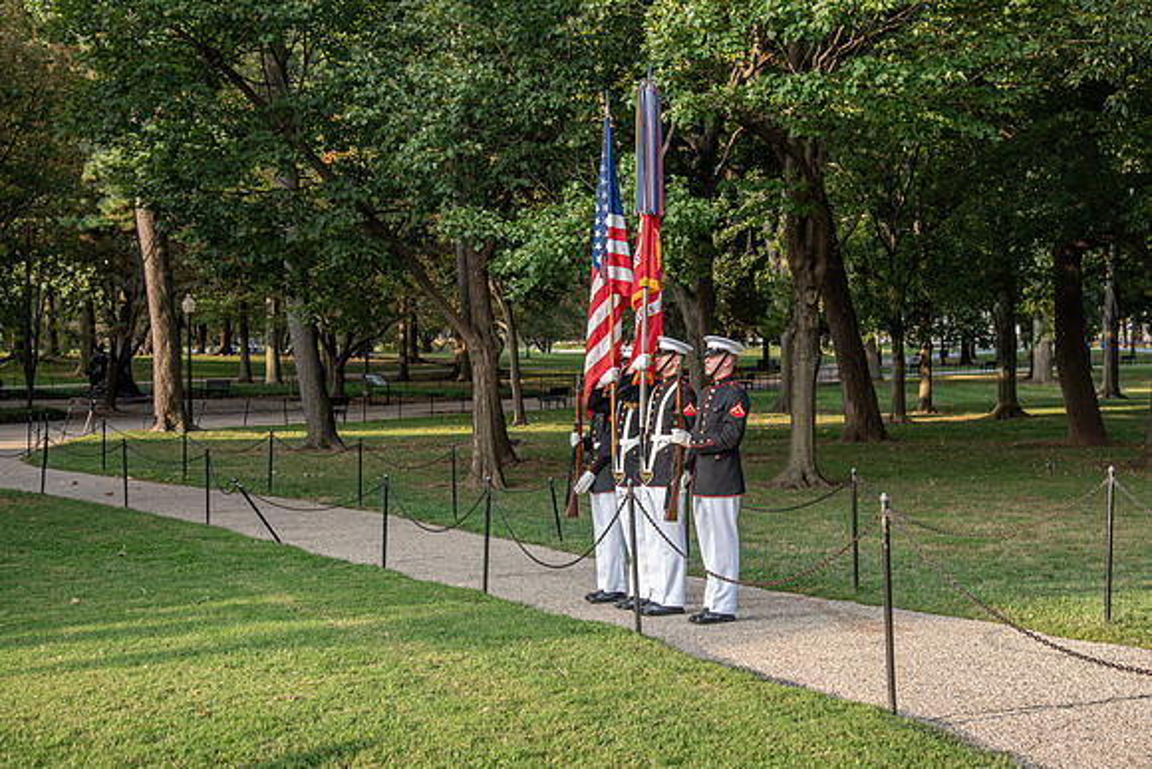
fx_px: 1647
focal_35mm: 51
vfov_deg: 26.3
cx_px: 674
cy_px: 361
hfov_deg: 38.4
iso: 250
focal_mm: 44
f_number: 4.5
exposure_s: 1/400
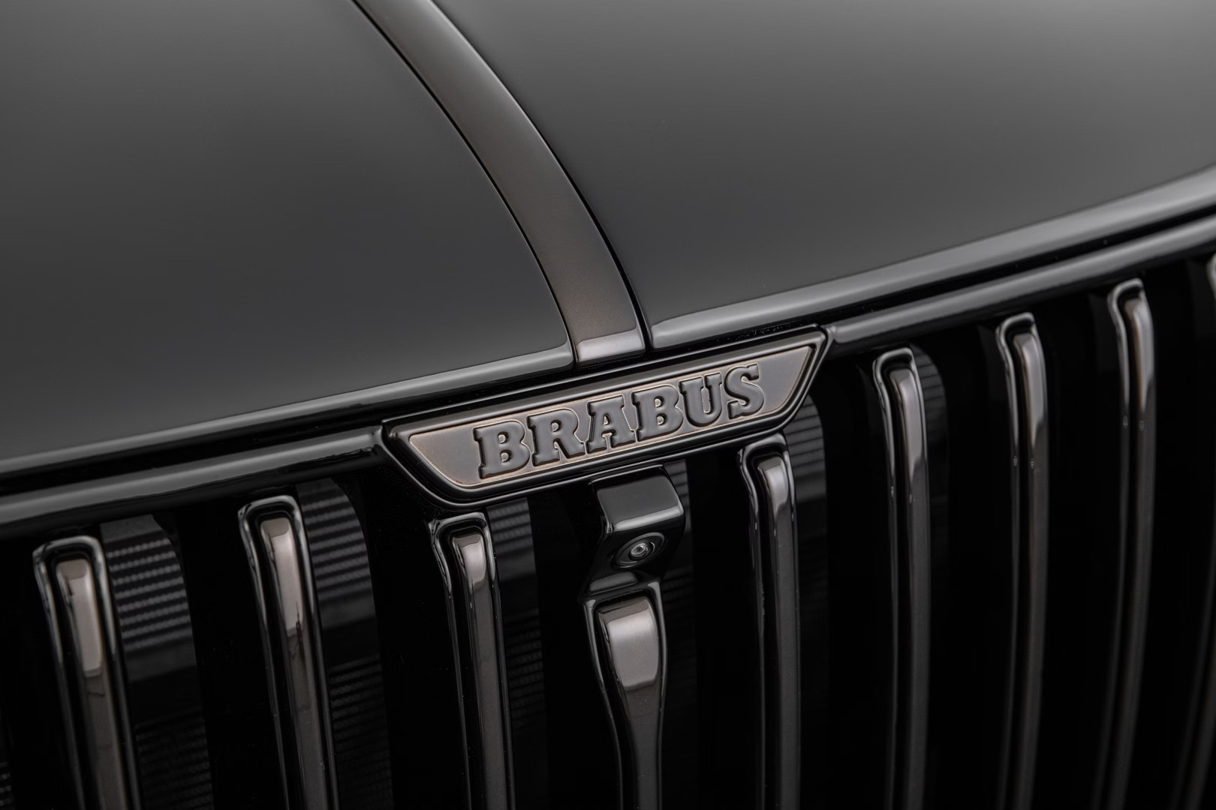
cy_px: 405
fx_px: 2027
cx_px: 608
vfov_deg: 22.6
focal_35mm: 60
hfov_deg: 33.4
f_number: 6.3
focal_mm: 60
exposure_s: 1/100
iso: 500
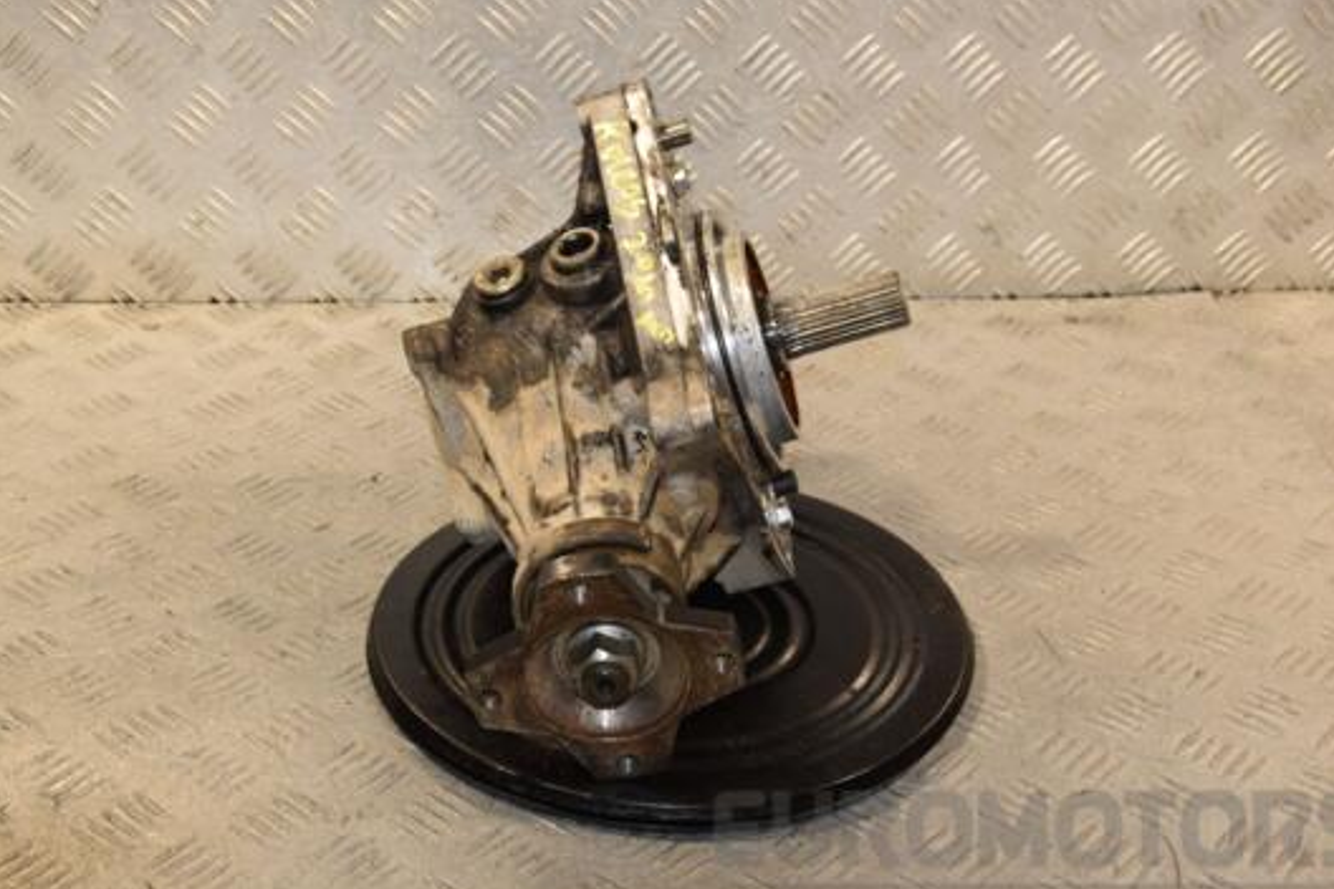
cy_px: 492
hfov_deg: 34.5
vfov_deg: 23.4
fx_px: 2149
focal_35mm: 58
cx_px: 667
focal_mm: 34
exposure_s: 1/200
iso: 800
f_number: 7.1
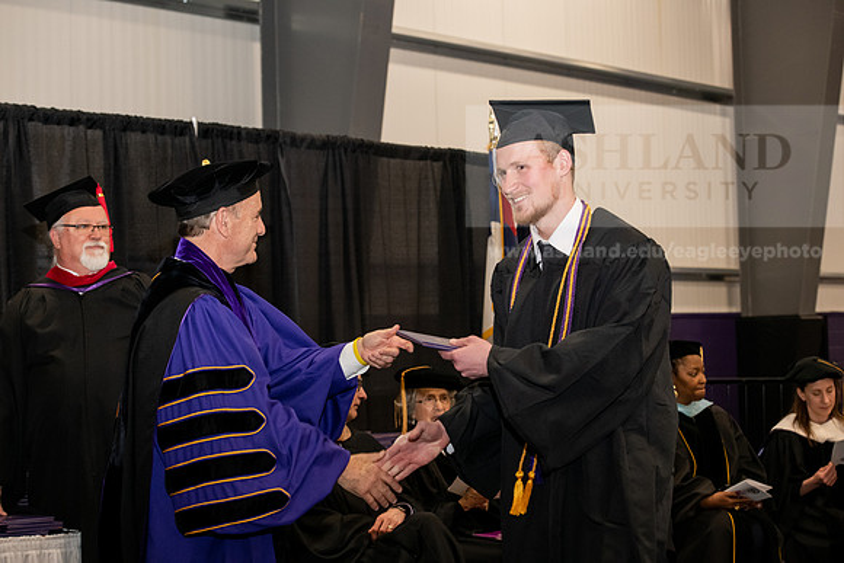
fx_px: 1641
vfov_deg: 19.5
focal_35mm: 70
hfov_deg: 28.8
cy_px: 282
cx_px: 422
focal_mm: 70
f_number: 5.6
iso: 2500
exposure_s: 1/200
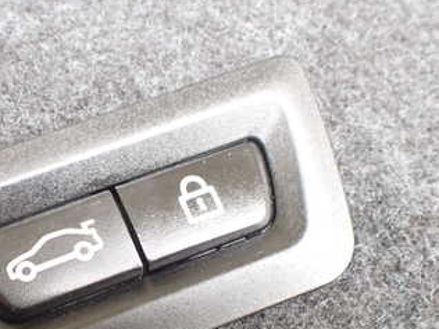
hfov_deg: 33.1
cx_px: 104
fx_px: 723
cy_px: 229
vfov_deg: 25.5
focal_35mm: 57
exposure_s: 1/125
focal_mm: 5.4
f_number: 2.3
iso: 800
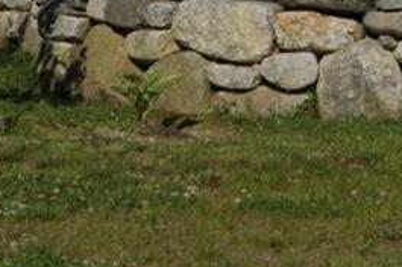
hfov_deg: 14.6
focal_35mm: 139
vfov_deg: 9.4
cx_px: 390
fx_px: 1550
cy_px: -198
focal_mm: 24
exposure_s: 1/1600
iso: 400
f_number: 13
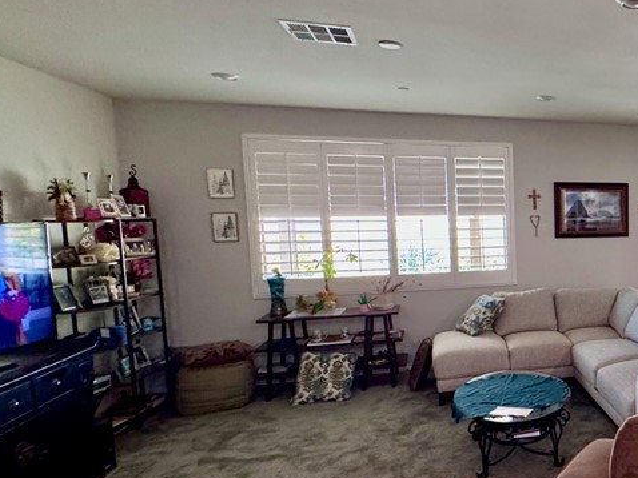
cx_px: 647
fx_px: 553
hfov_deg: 48.5
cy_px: 262
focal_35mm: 30
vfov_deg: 46.7
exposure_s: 1/60
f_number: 2.2
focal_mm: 2.22
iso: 320
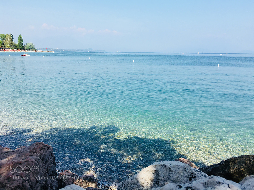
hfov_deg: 61.7
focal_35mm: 29
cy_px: 95
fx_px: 213
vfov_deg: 48.2
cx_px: 127
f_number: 2.2
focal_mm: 4.15
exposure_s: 1/1538
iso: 25
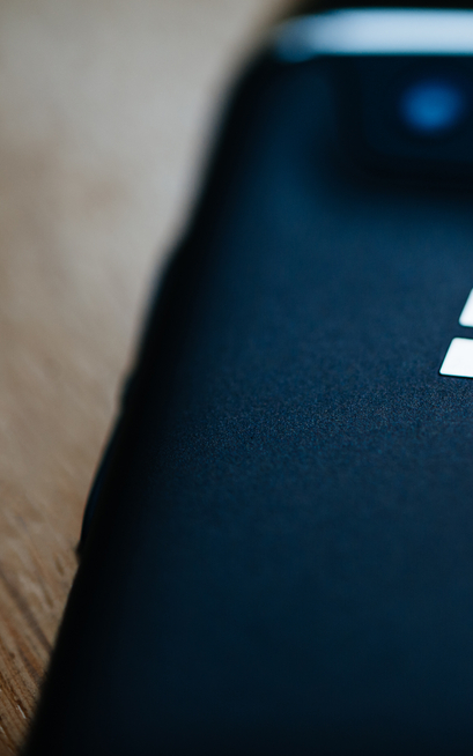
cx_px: 551
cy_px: 374
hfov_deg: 17.8
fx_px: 1443
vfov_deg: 29.4
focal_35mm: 70
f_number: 4
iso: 250
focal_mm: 45
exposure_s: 1/800
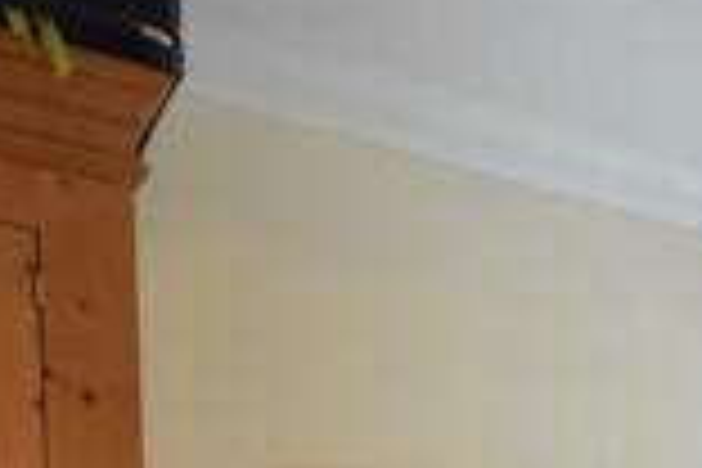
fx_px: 1228
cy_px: 772
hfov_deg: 27.5
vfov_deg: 18.3
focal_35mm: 63
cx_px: 873
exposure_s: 1/60
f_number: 4
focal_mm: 10
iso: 720
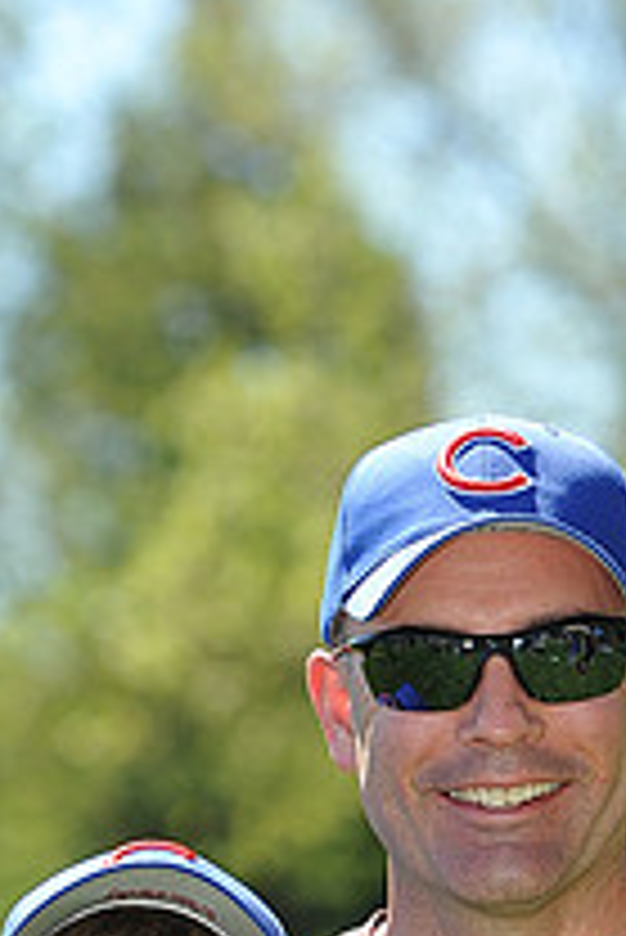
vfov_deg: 6.5
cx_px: 428
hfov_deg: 4.4
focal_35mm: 312
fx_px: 8124
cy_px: 1188
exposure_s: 1/640
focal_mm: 112
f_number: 4.5
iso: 200
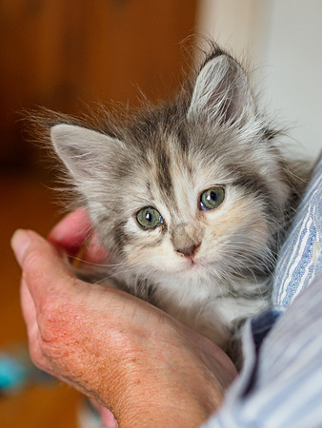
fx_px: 984
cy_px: 255
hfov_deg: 18.6
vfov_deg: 24.5
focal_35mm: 79
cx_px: 201
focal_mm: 25
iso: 640
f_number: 2
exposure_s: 1/200
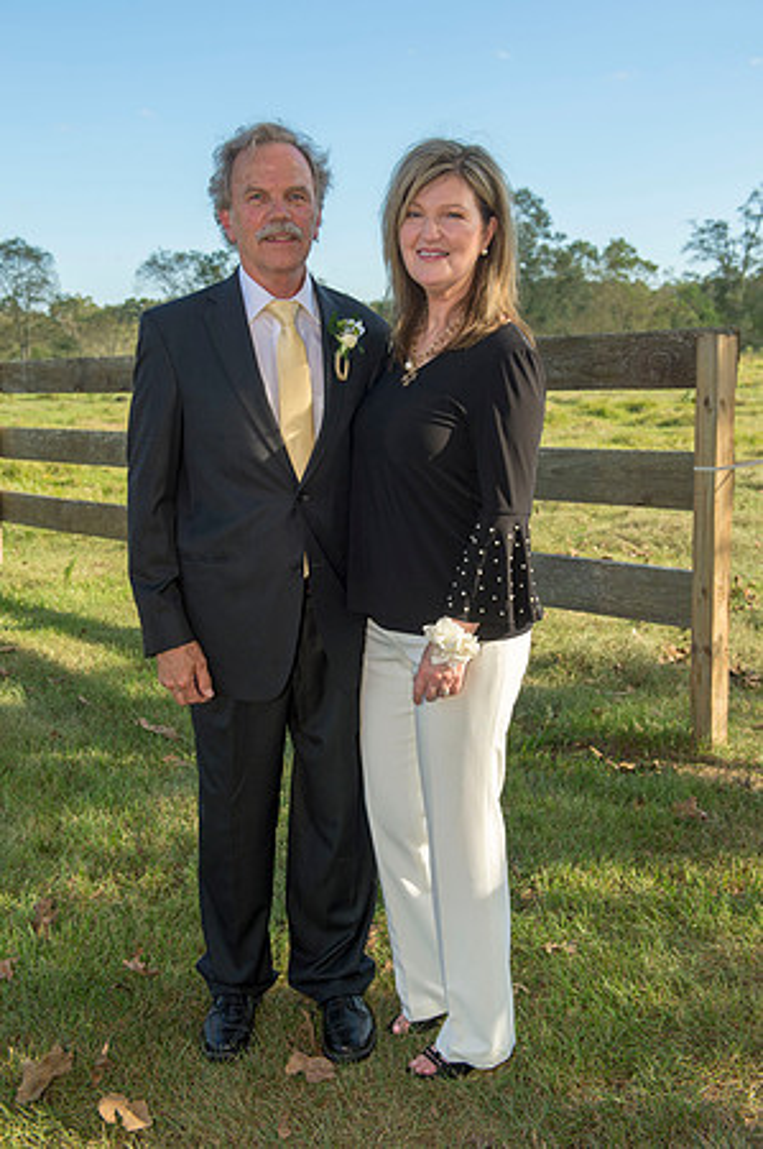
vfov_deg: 50.7
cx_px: 382
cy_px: 574
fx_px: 1211
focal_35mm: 38
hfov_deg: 35.0
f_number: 6.3
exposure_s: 1/400
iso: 200
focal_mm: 38
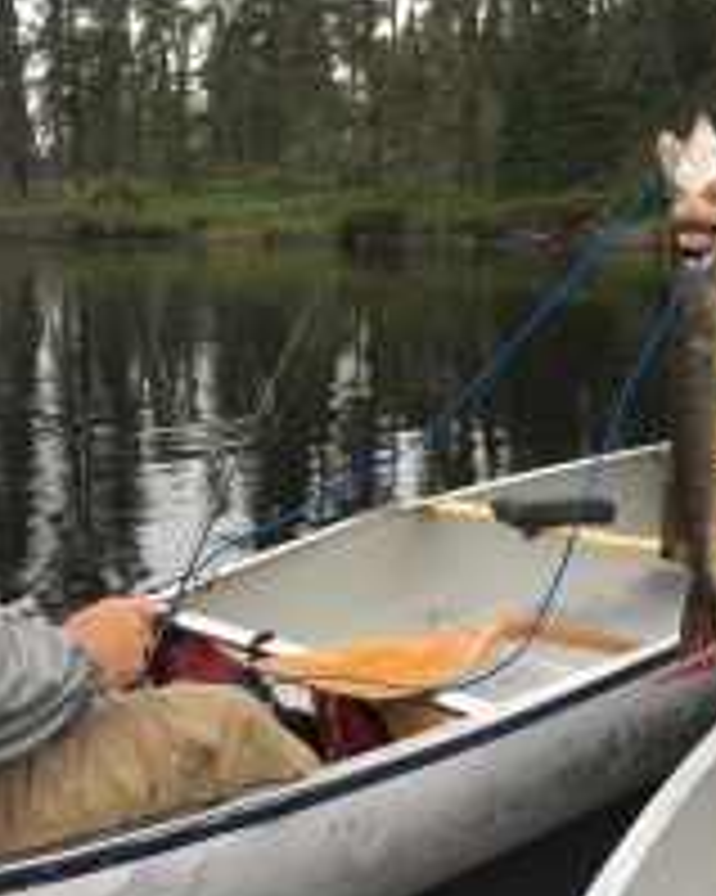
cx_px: 455
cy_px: 419
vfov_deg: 36.0
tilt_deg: -6.9
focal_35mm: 52
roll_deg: +0.4
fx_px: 1378
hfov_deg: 29.0
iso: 40
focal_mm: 4.15
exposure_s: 1/120
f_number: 2.2
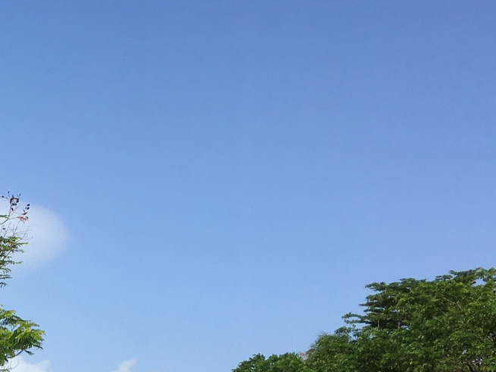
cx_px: -153
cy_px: 541
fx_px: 1275
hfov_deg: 20.1
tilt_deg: +0.4
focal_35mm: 89
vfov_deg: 15.4
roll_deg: +0.7
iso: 25
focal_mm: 4.15
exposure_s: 1/2024
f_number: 2.2
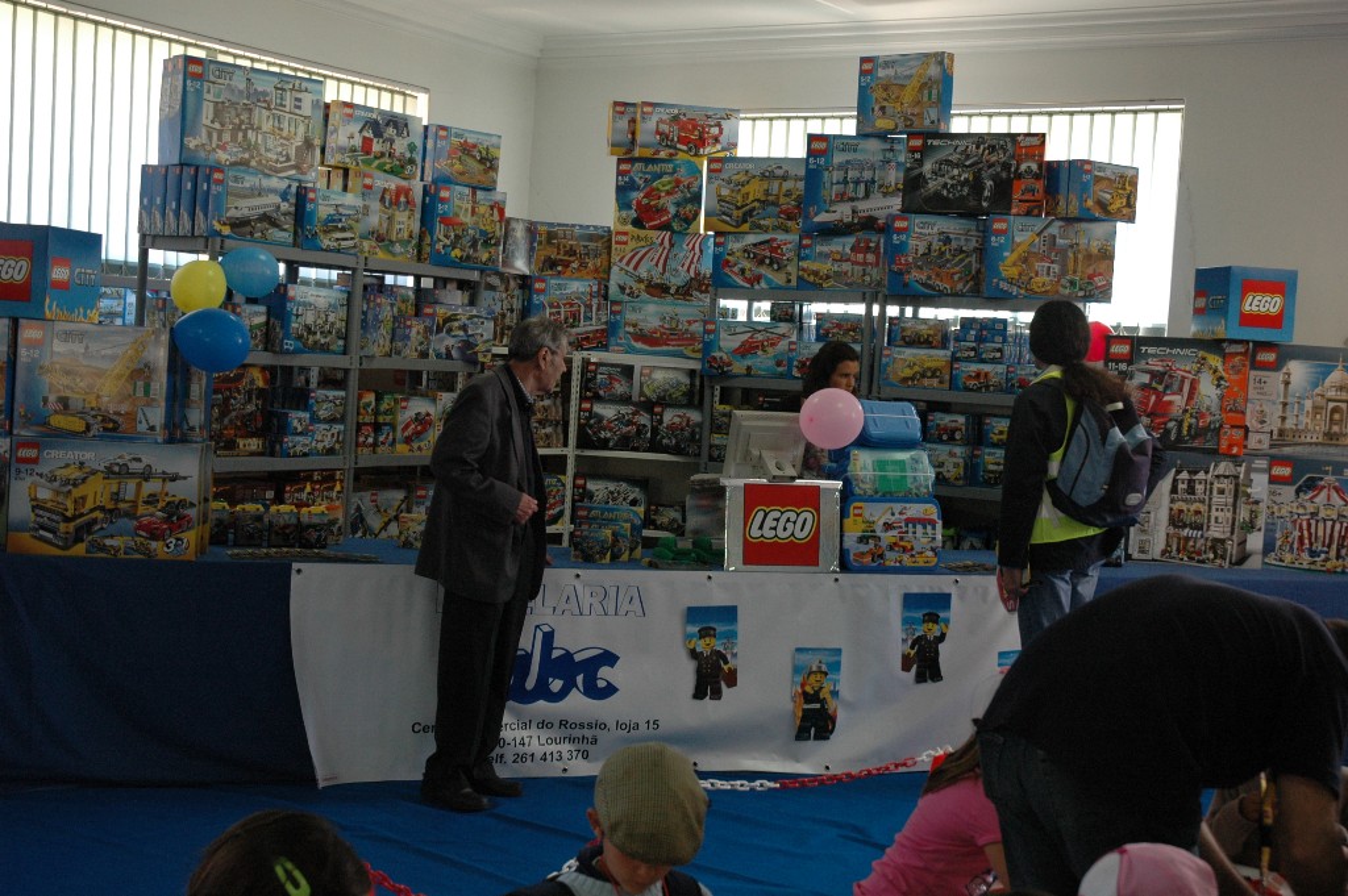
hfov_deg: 38.9
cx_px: 674
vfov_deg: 26.4
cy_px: 448
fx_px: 1908
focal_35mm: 51
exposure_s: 1/30
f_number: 5.6
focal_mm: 34
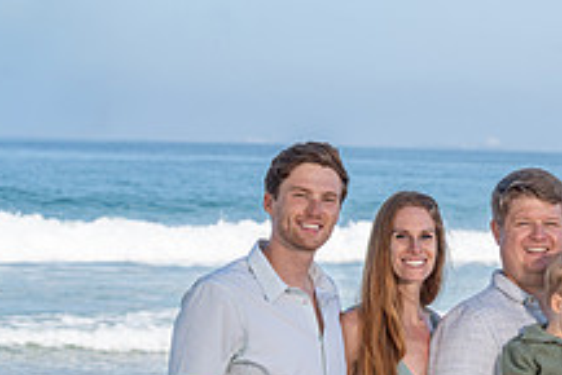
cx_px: 712
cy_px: 498
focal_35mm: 233
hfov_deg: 8.7
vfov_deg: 5.9
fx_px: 3640
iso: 160
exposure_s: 1/640
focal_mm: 87
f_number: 6.3
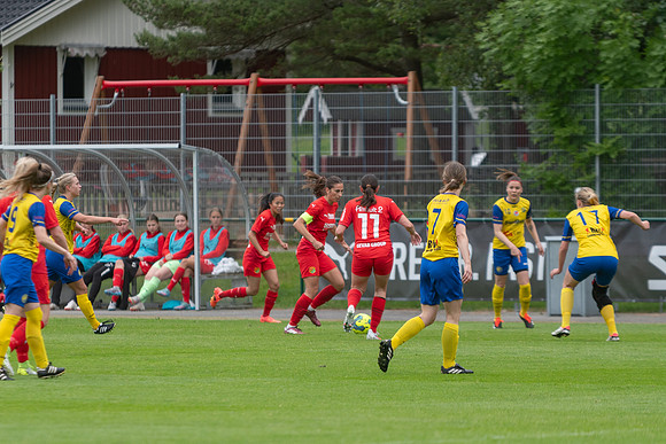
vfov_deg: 3.4
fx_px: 7401
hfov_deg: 5.2
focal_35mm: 400
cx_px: 333
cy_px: 222
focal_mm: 200
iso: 280
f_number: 3.2
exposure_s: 1/1250
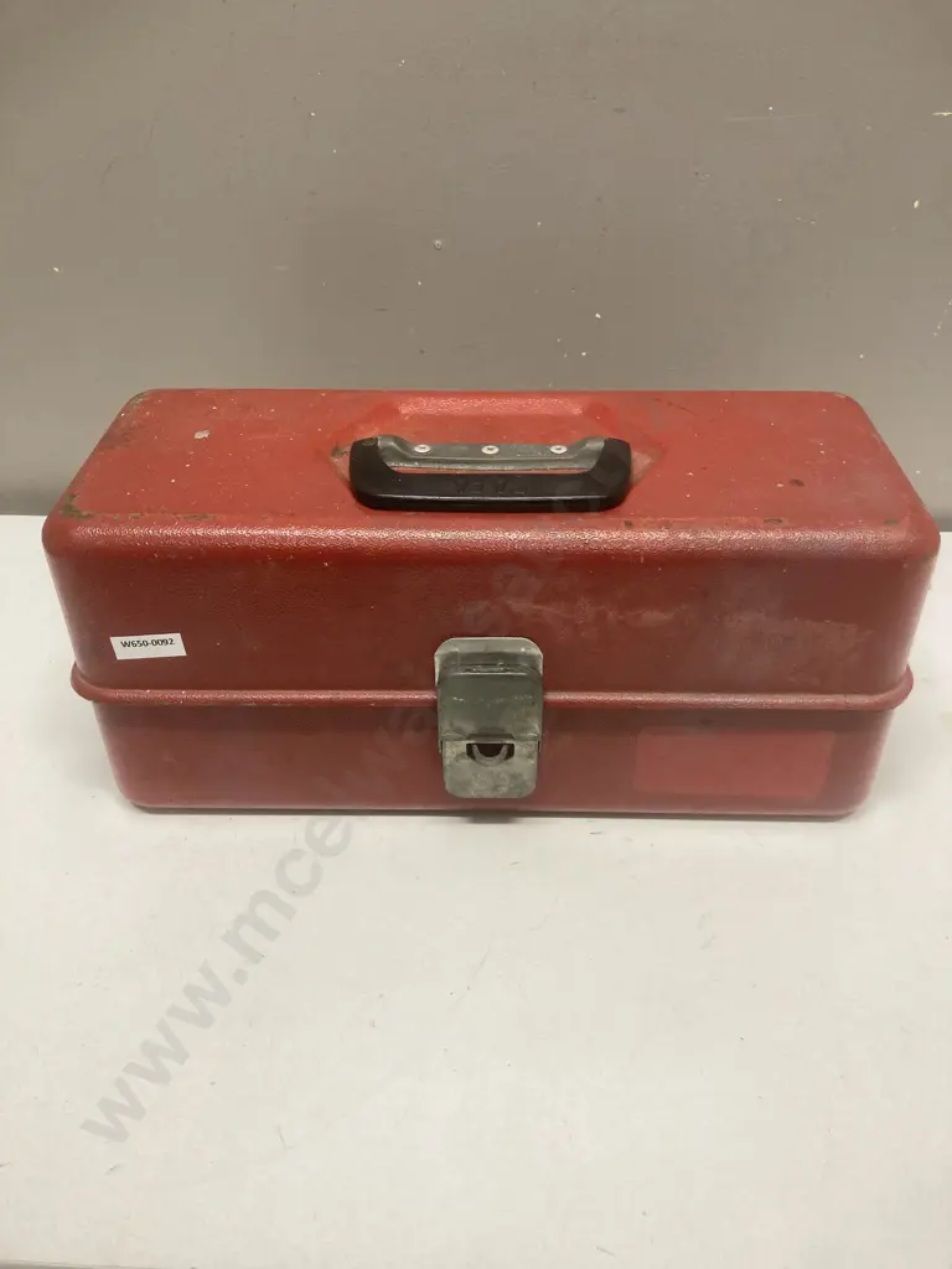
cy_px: 634
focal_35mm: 28
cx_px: 476
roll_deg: -1.9
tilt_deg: -35.1
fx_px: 1027
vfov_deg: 63.4
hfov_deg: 49.7
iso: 64
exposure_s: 1/50
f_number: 1.8
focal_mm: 3.99
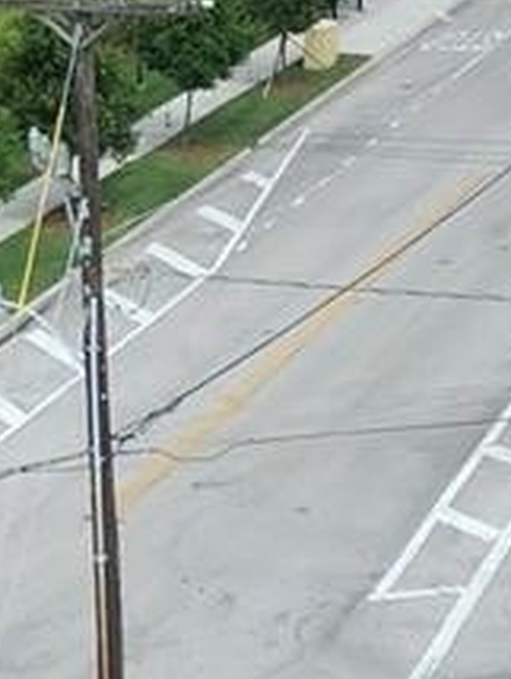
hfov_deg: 9.4
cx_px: 463
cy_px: -406
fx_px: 3084
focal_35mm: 157
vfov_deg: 11.9
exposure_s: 1/991
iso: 20
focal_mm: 4
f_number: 1.8
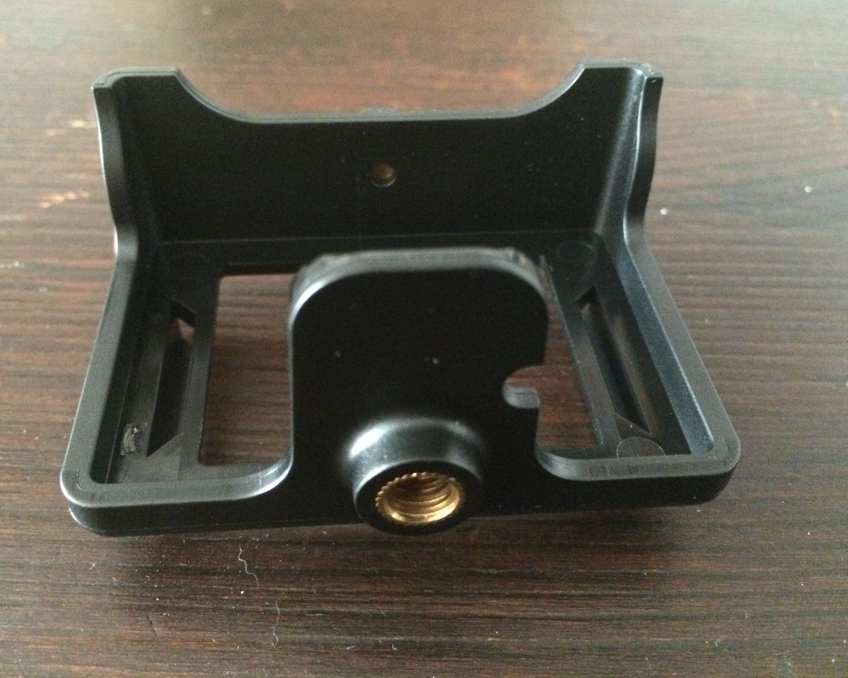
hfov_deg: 57.1
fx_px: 778
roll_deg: -3.2
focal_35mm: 31
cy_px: 332
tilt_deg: -42.7
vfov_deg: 47.1
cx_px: 400
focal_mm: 4.15
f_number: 2.2
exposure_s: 1/17
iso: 1250
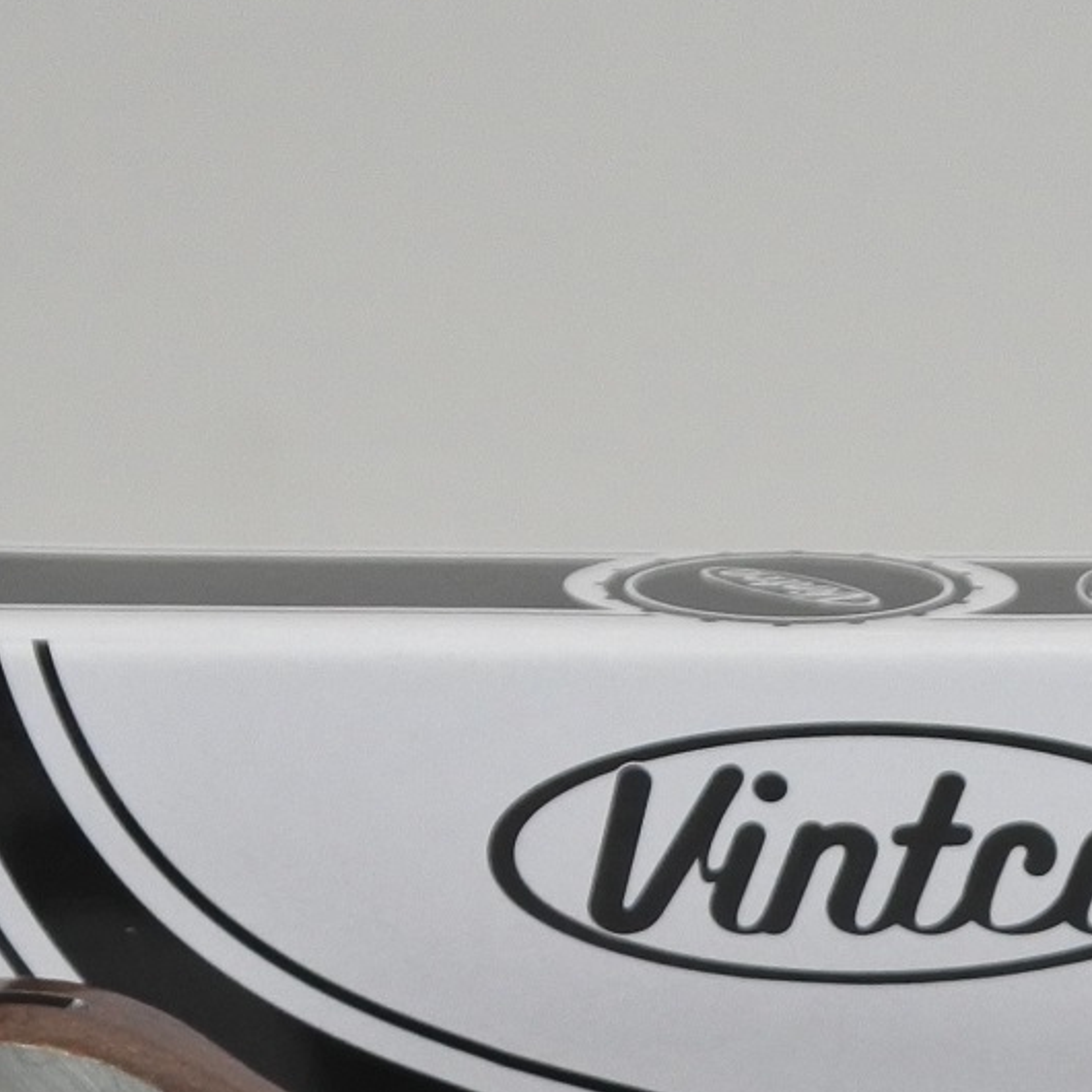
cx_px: 1037
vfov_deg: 10.1
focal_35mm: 171
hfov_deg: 10.2
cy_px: 1263
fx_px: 6103
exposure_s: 1/125
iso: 400
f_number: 4.5
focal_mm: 19.3
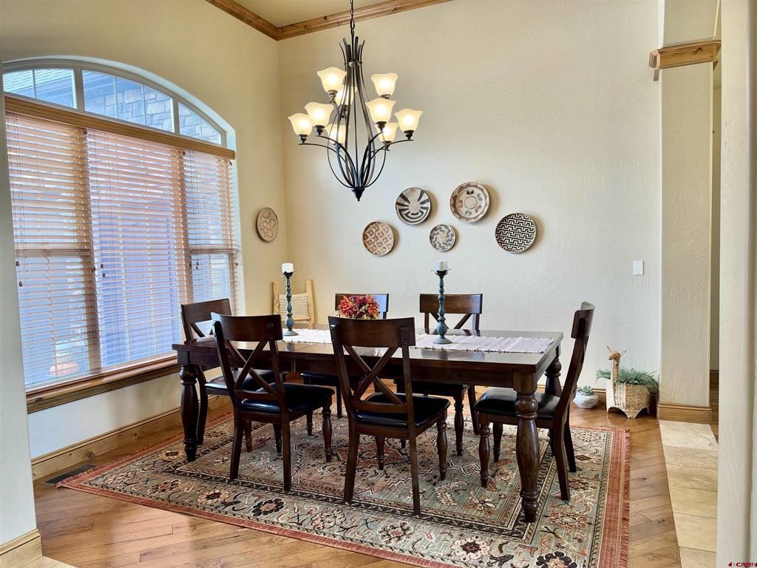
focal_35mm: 24
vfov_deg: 56.8
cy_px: 284
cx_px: 378
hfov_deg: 71.6
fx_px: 525
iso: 125
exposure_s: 1/120
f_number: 1.8
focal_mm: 6.93
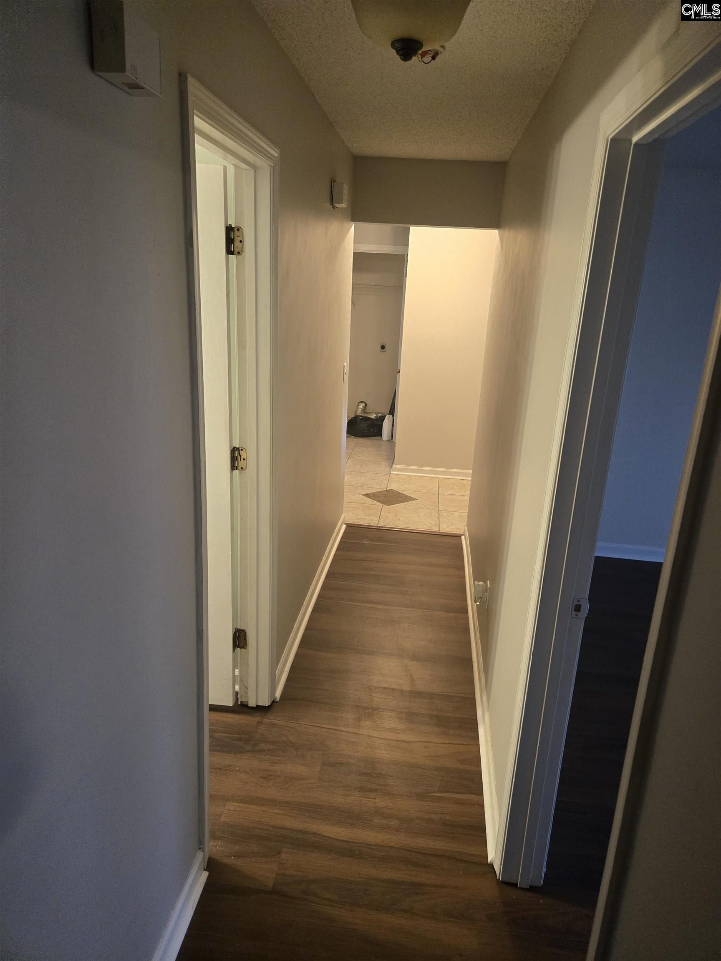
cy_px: 480
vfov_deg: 73.9
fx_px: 639
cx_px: 360
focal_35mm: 23
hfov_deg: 58.9
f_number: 1.8
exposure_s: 1/120
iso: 800
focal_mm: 5.4
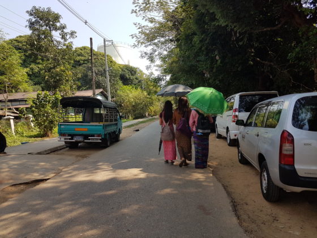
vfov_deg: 53.1
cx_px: 158
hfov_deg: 67.3
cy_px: 119
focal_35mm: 26
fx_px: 238
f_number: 1.7
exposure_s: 1/930
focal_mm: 4.2
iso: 40
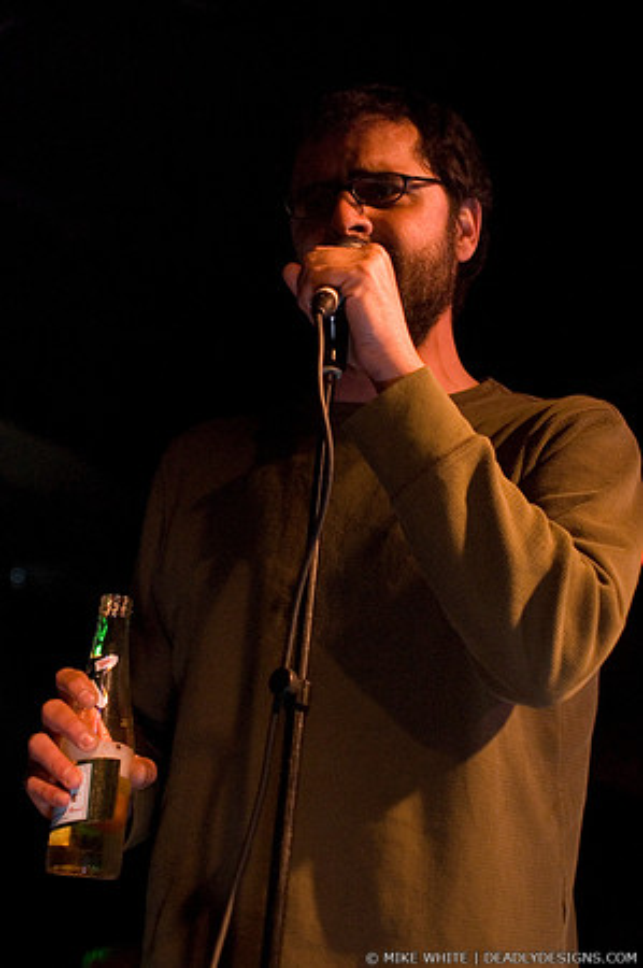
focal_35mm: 78
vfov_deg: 26.0
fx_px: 2094
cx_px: 322
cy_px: 484
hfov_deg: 17.5
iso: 1600
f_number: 2.8
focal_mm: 52
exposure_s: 1/60
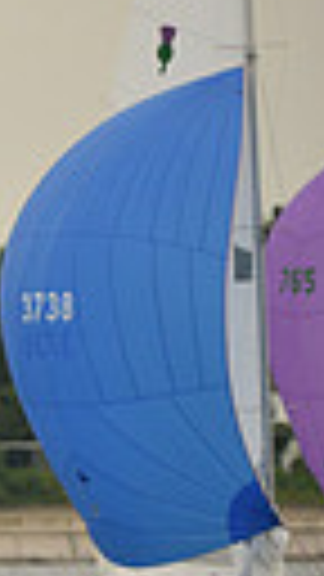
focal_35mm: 1232
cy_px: 403
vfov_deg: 1.8
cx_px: -972
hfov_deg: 1.0
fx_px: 18817
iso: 320
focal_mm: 260
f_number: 5
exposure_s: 1/1250
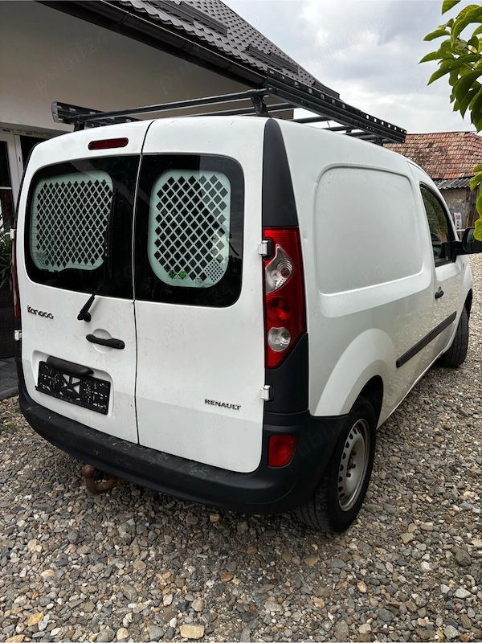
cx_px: 241
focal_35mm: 26
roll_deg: -0.1
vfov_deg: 67.3
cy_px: 322
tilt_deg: -14.6
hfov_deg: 53.1
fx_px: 483
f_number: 1.6
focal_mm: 5.96
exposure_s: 1/887
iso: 50
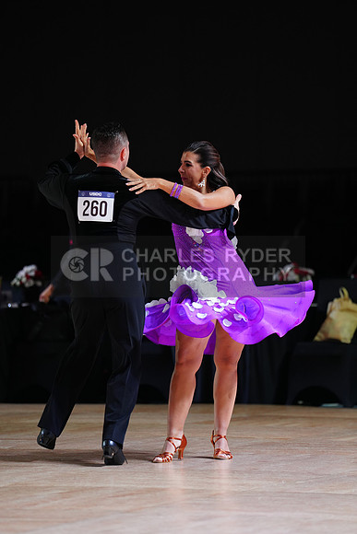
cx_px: 178
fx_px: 2973
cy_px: 267
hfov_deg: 6.9
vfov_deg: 10.3
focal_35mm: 200
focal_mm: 200
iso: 800
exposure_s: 1/400
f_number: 2.8
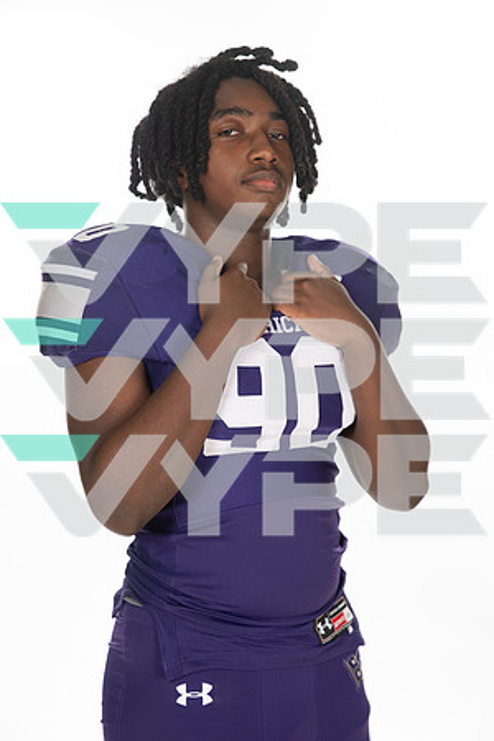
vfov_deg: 28.8
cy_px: 370
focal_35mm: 70
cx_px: 247
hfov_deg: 19.5
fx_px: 1441
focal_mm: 70
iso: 800
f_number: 7.1
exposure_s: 1/320
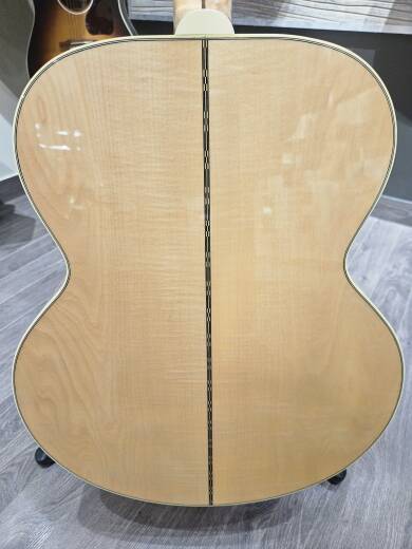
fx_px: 365
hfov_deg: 58.9
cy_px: 274
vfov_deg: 73.9
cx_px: 206
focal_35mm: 23
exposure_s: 1/120
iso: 500
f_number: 1.8
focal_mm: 5.4
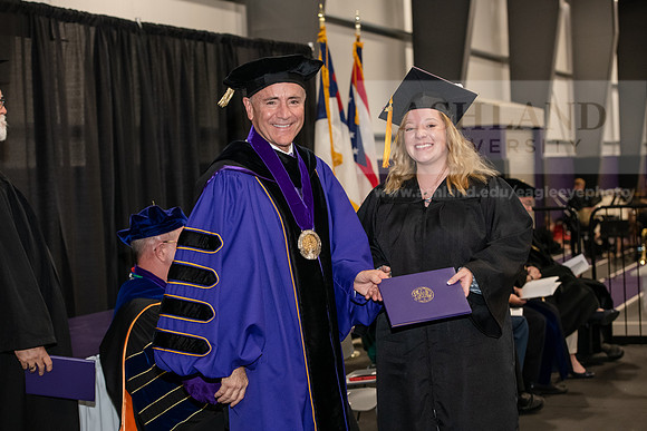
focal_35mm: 70
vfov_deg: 19.5
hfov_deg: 28.8
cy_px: 216
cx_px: 324
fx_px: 1258
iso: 2500
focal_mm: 70
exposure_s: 1/200
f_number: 5
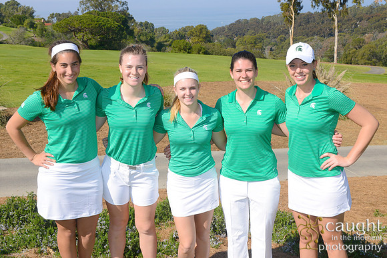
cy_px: 129
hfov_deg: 43.6
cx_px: 194
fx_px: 484
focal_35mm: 45
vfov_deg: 29.9
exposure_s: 1/250
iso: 250
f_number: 14
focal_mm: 45
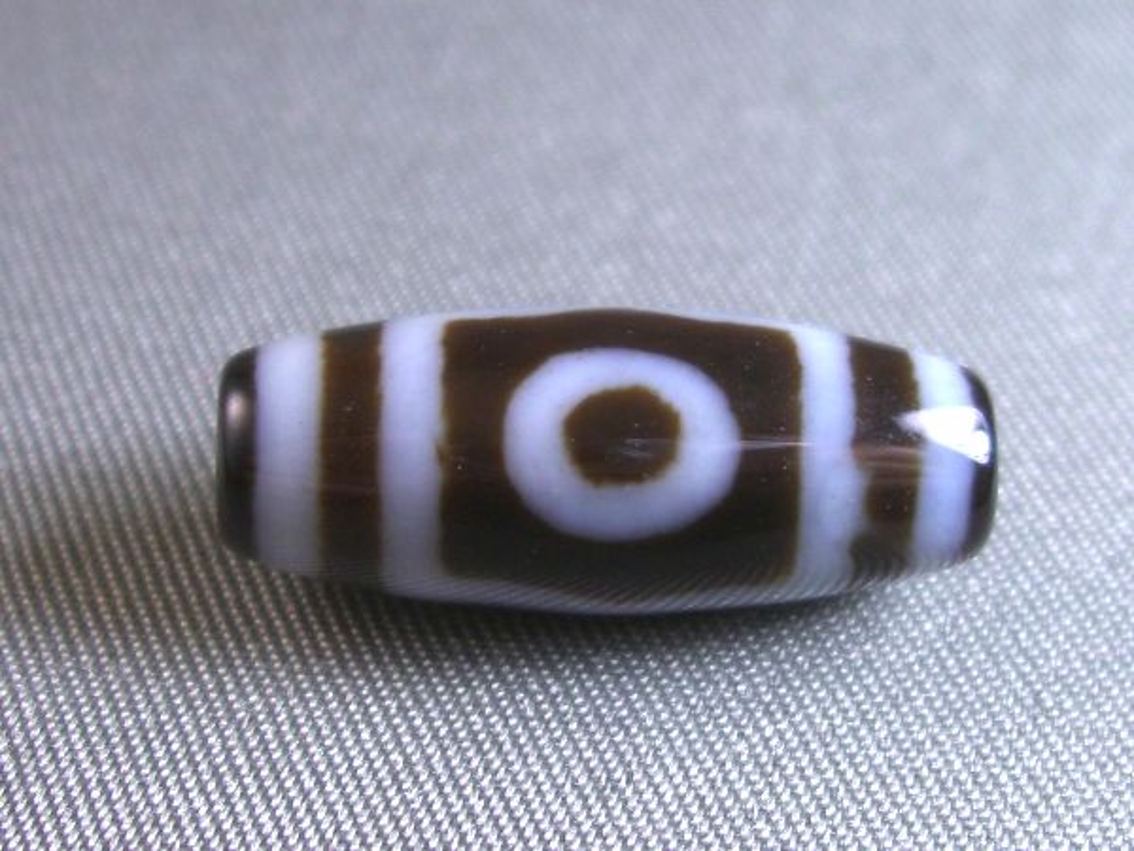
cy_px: 426
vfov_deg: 37.7
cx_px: 567
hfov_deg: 49.0
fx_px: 1245
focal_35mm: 38
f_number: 2.8
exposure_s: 1/80
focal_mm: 7.9
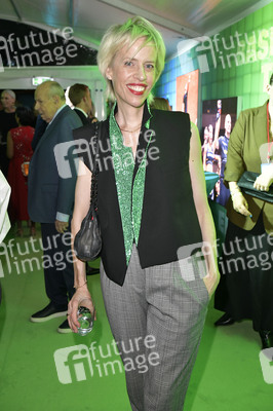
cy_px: 206
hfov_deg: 37.8
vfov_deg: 54.5
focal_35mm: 35
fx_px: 399
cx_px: 136
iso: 2000
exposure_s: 1/200
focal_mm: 35
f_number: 5
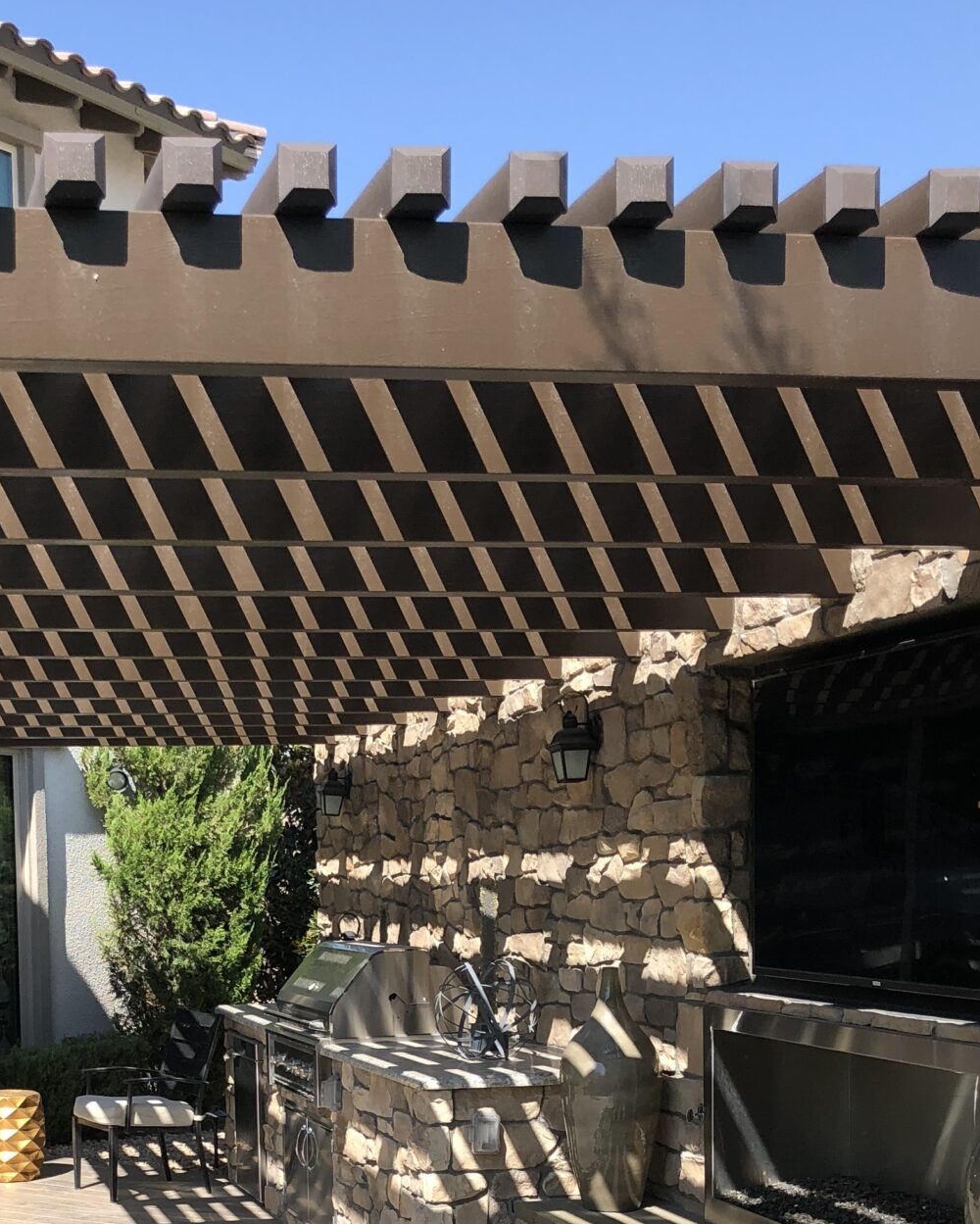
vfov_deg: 32.3
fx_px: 2029
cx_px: 244
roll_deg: +1.4
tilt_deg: -3.9
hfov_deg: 26.8
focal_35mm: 56
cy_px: 1052
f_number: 1.8
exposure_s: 1/979
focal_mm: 3.99
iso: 20
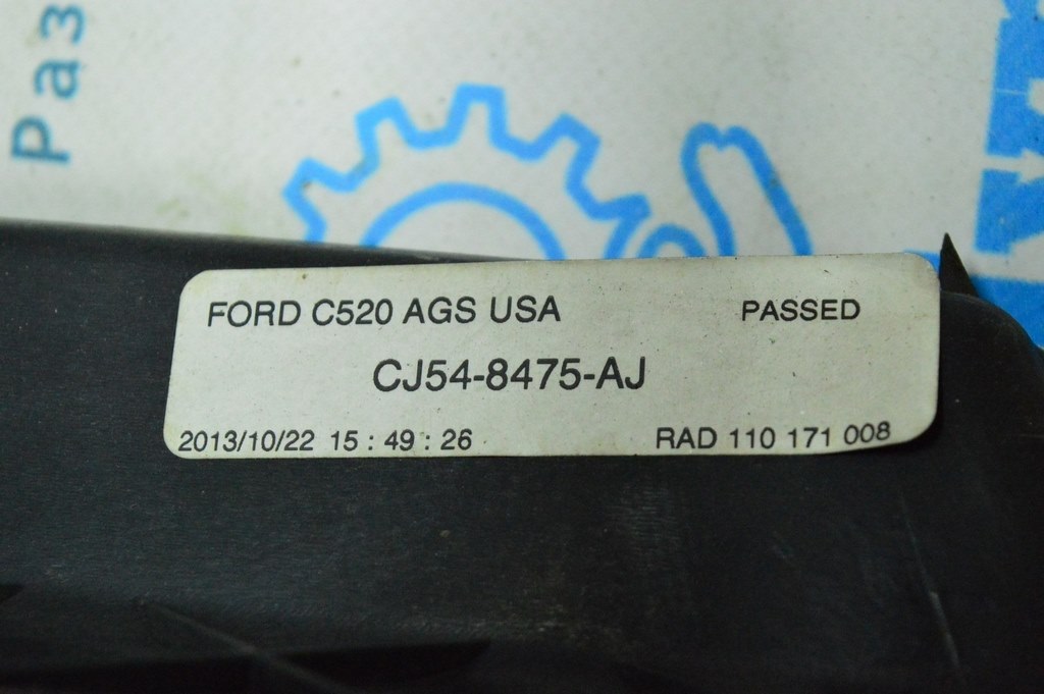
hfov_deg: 24.6
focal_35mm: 82
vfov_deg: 16.5
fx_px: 2391
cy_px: 347
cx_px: 522
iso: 6400
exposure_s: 1/320
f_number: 6.3
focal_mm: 55
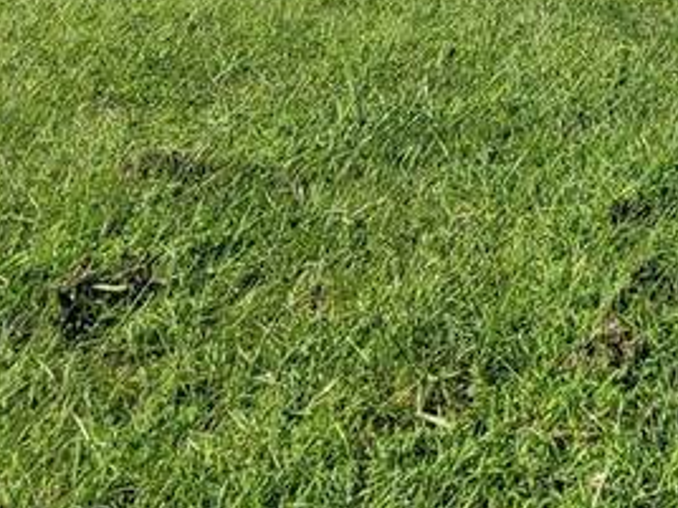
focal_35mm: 62
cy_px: -321
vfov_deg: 19.5
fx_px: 1214
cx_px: 901
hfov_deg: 26.2
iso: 64
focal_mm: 2.2
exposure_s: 1/1785
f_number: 2.2
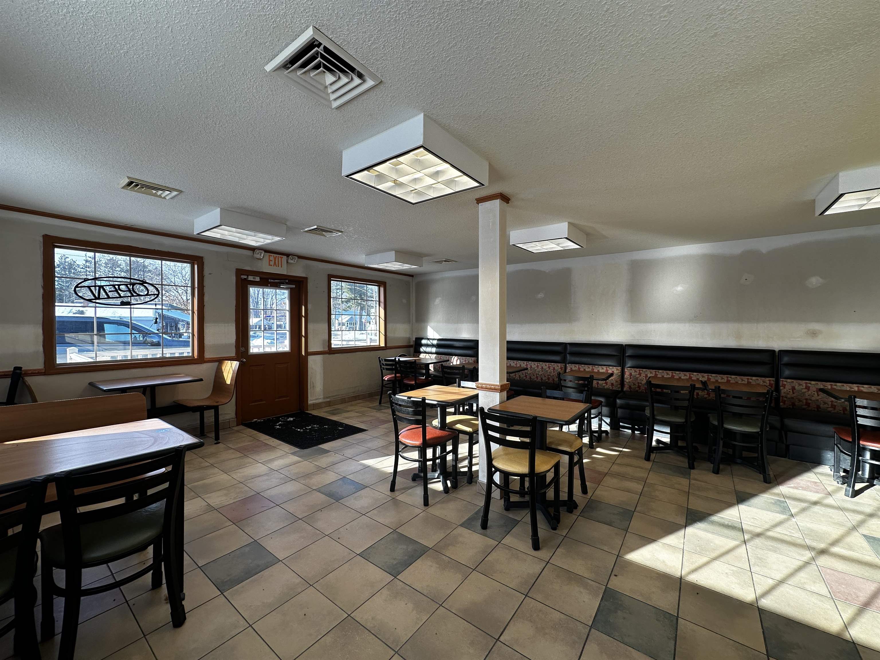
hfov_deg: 102.1
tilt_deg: -0.4
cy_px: 330
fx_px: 356
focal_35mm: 14
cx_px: 440
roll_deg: -0.1
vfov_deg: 85.7
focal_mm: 2.22
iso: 40
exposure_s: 1/192
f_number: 2.2
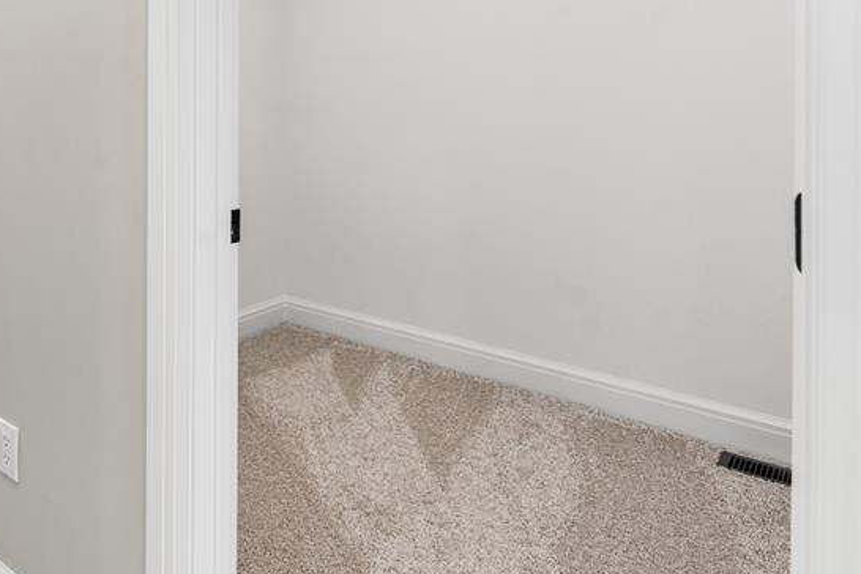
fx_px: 717
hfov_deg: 53.7
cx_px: 79
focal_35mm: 30
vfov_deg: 41.5
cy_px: 107
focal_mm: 16
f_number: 7.1
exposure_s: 1/13
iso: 400
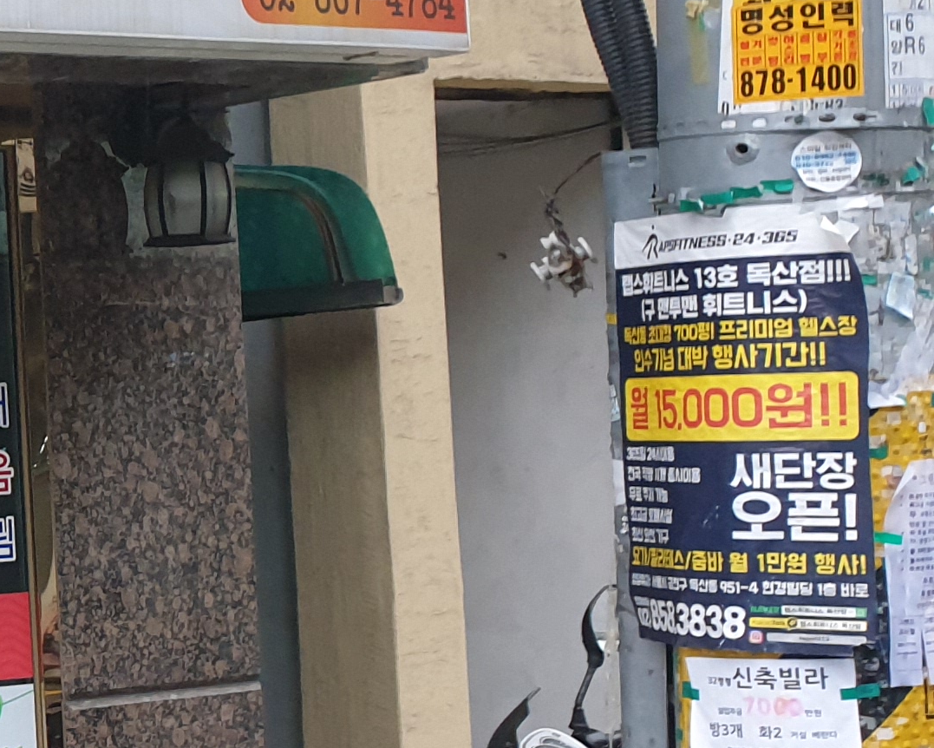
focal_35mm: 95
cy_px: 458
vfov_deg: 16.2
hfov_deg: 16.4
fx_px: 2627
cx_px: -813
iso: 80
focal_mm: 4.3
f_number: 2.4
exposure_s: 1/120
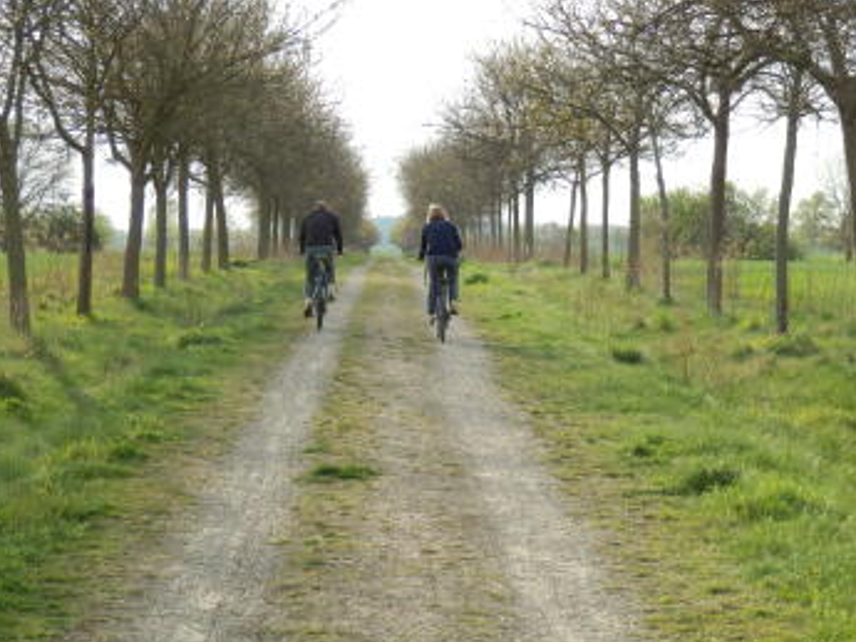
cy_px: 332
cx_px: 442
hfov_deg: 19.3
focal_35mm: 102
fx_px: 2523
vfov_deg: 14.5
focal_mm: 15.8
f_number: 4.8
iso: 80
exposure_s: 1/125
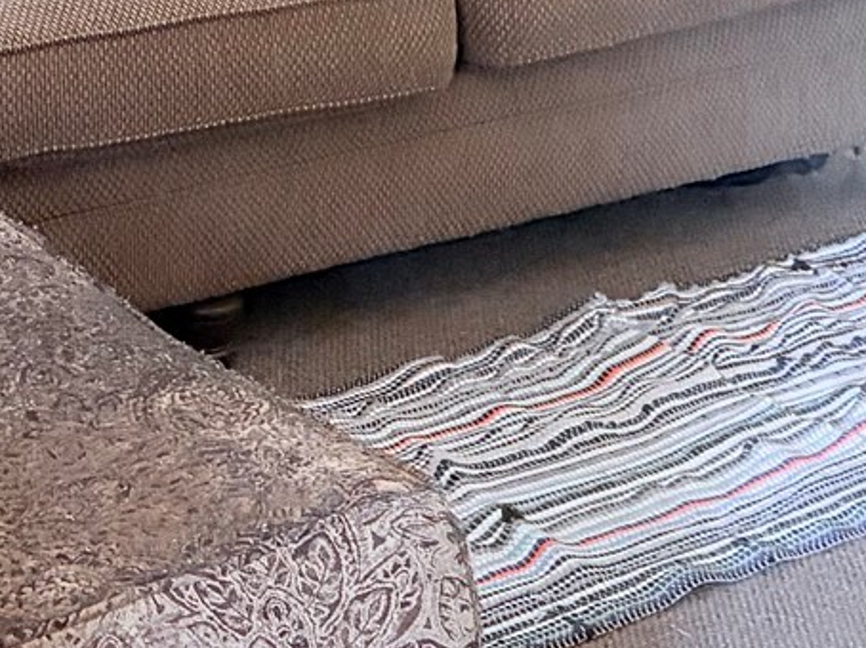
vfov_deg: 12.9
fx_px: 2750
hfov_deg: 17.7
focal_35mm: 110
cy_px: -253
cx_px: 118
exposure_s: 1/38
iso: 640
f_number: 1.6
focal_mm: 5.96
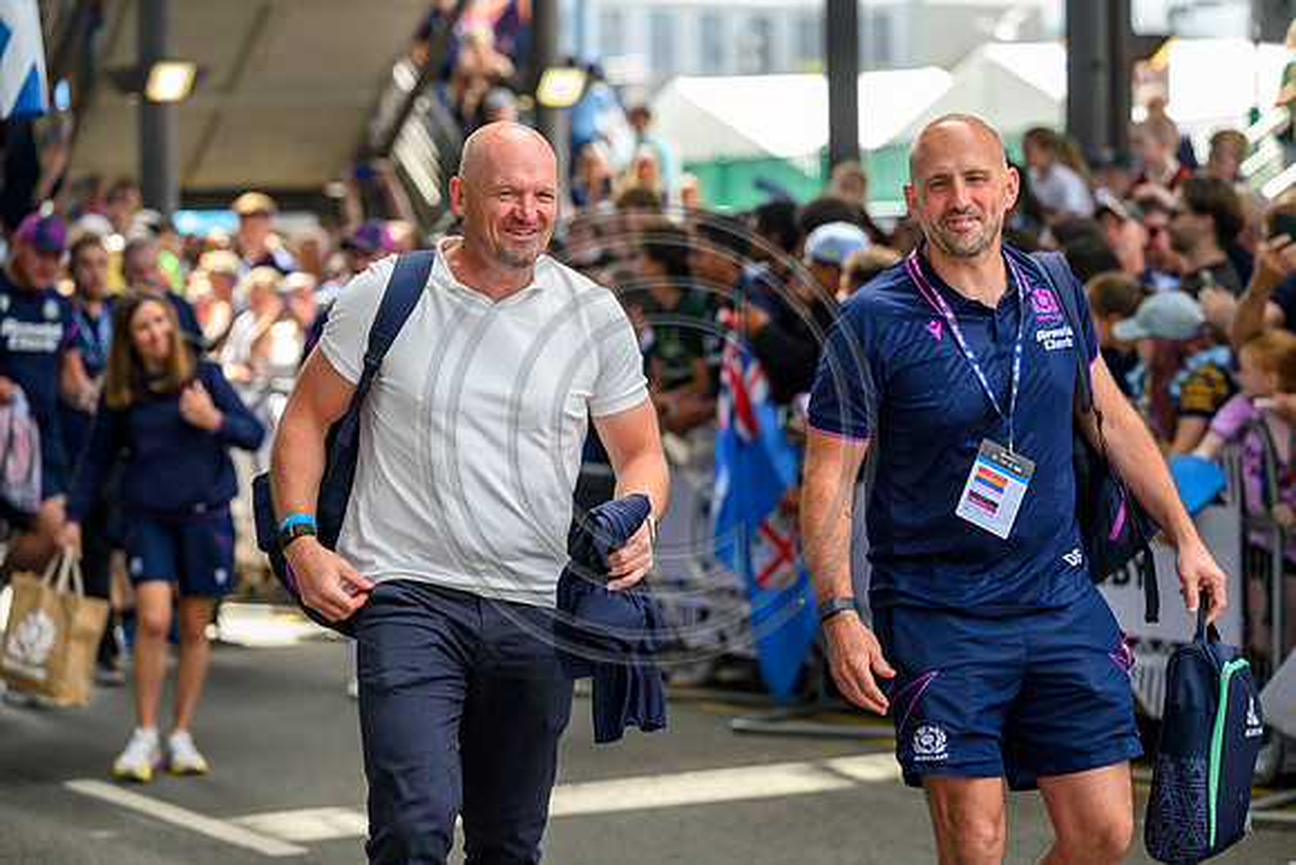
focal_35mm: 115
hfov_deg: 17.8
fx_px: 4141
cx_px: 648
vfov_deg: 11.9
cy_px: 432
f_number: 3.5
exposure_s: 1/1000
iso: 500
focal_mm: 115
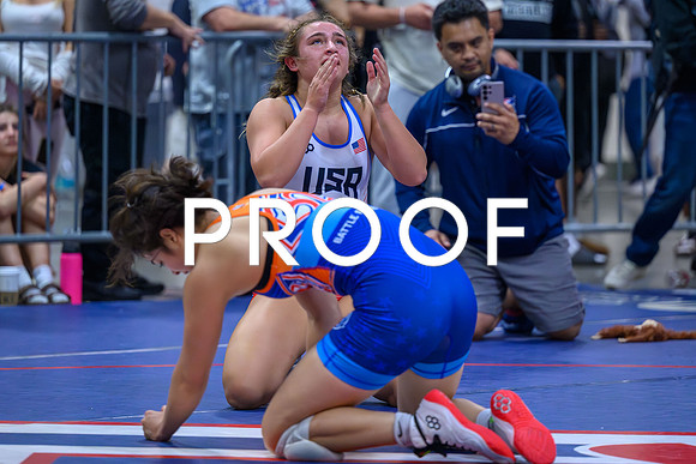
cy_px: 182
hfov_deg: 10.7
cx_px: 360
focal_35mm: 192
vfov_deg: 7.1
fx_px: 3719
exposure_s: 1/800
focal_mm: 155
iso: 12800
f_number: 2.8
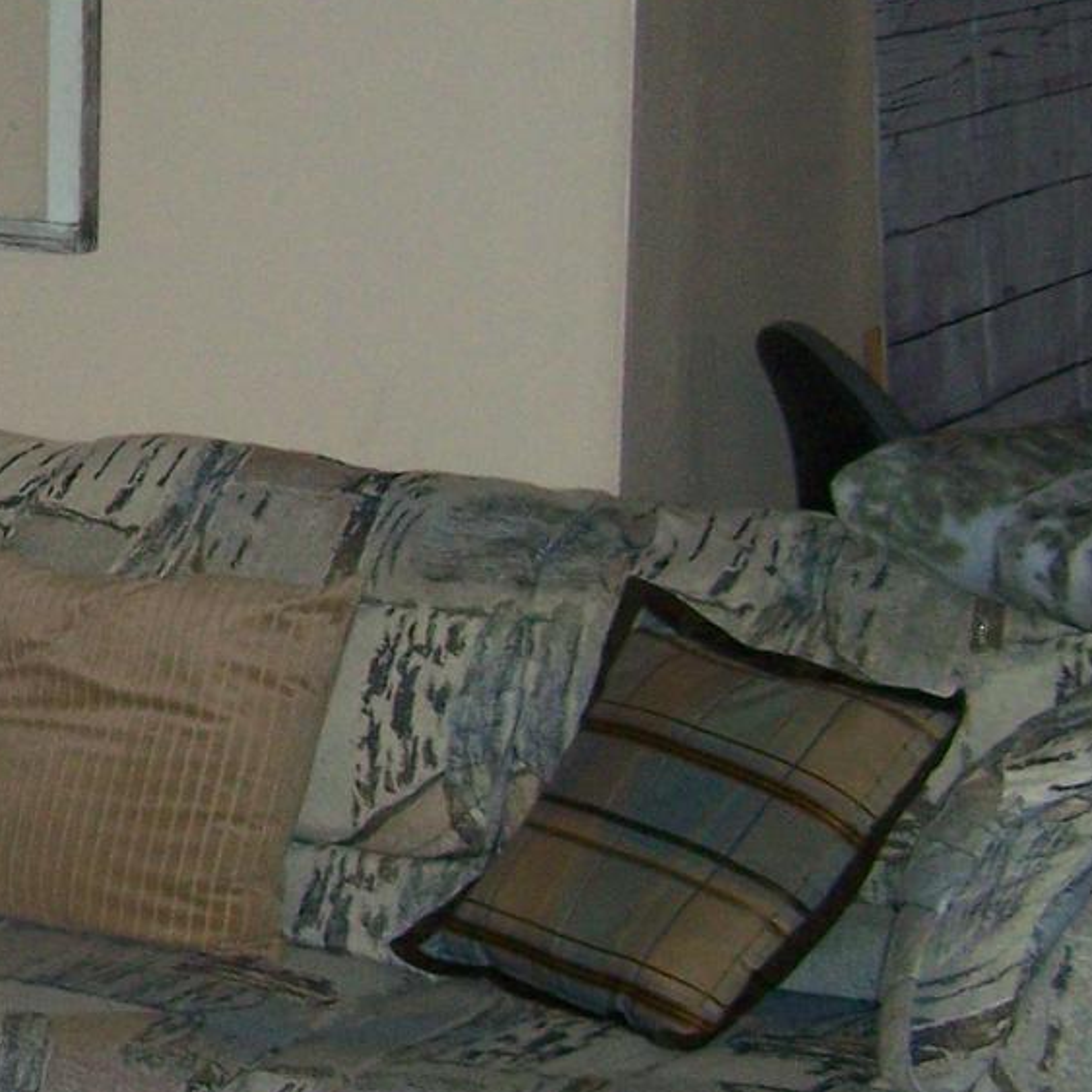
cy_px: 407
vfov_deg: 14.3
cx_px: -512
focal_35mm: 122
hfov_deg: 13.5
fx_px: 4354
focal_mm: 6.3
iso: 160
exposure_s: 1/60
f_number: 2.8
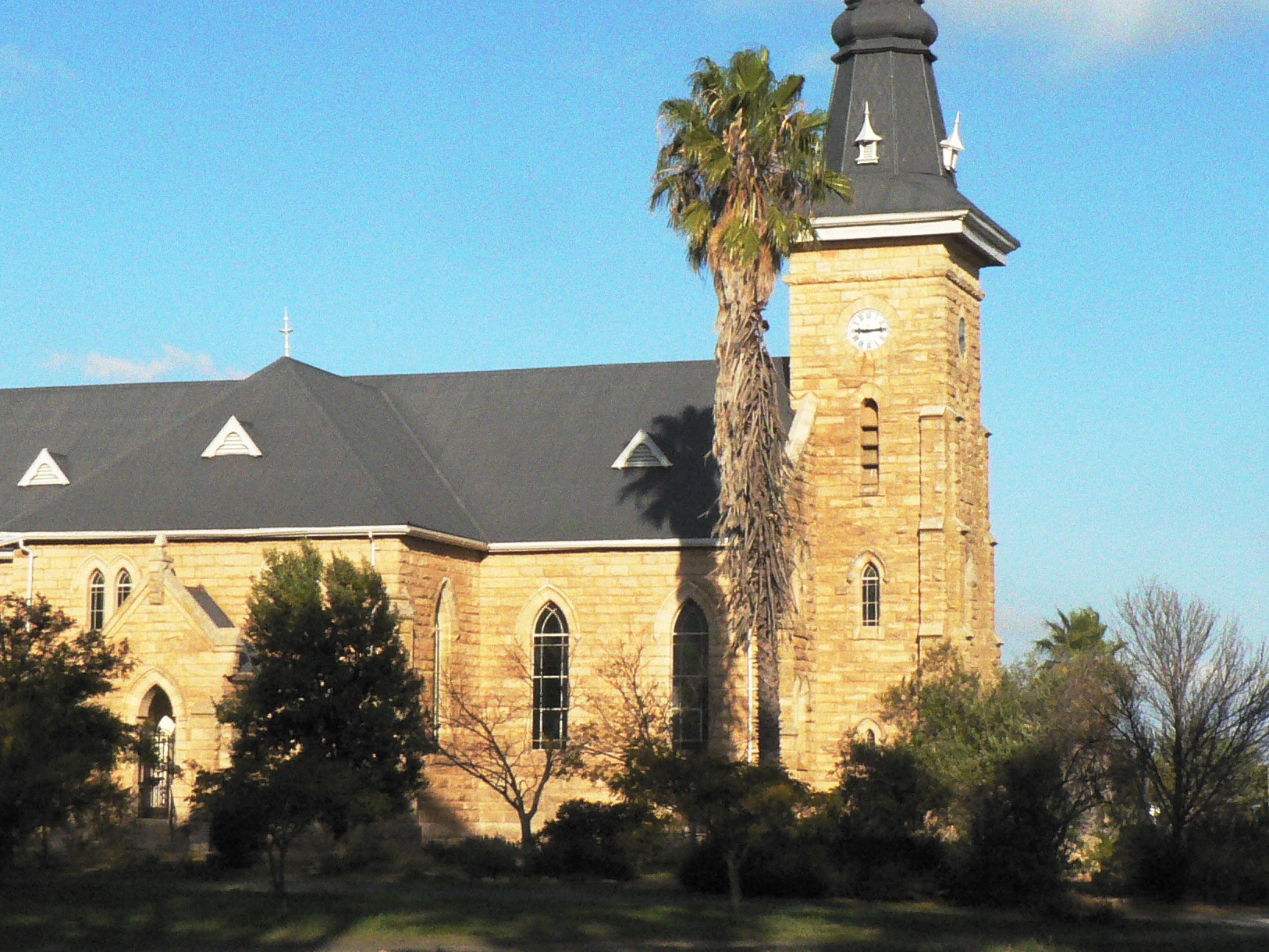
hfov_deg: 23.0
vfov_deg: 17.3
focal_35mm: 85
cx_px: 520
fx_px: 3117
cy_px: 361
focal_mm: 8.9
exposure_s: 1/1000
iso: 400
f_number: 8
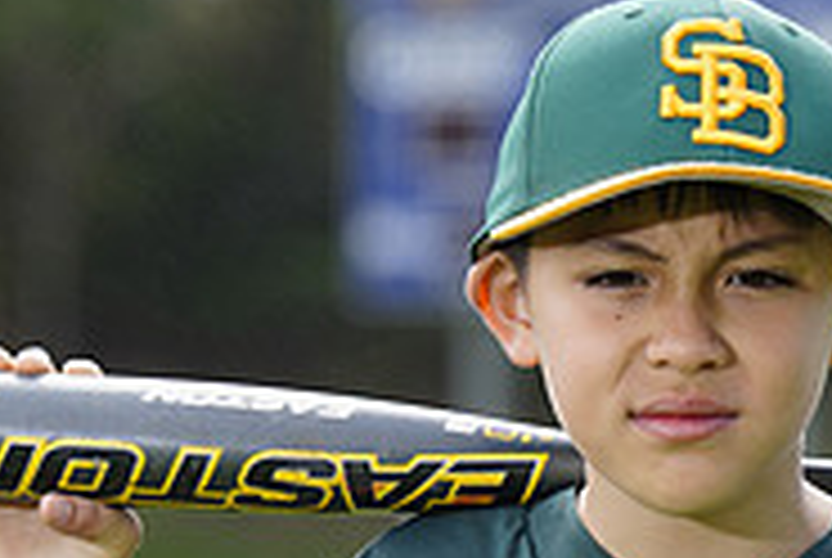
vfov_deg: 2.8
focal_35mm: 501
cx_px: 616
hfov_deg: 4.1
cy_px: 695
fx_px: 11597
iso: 100
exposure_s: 1/250
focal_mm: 160
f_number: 5
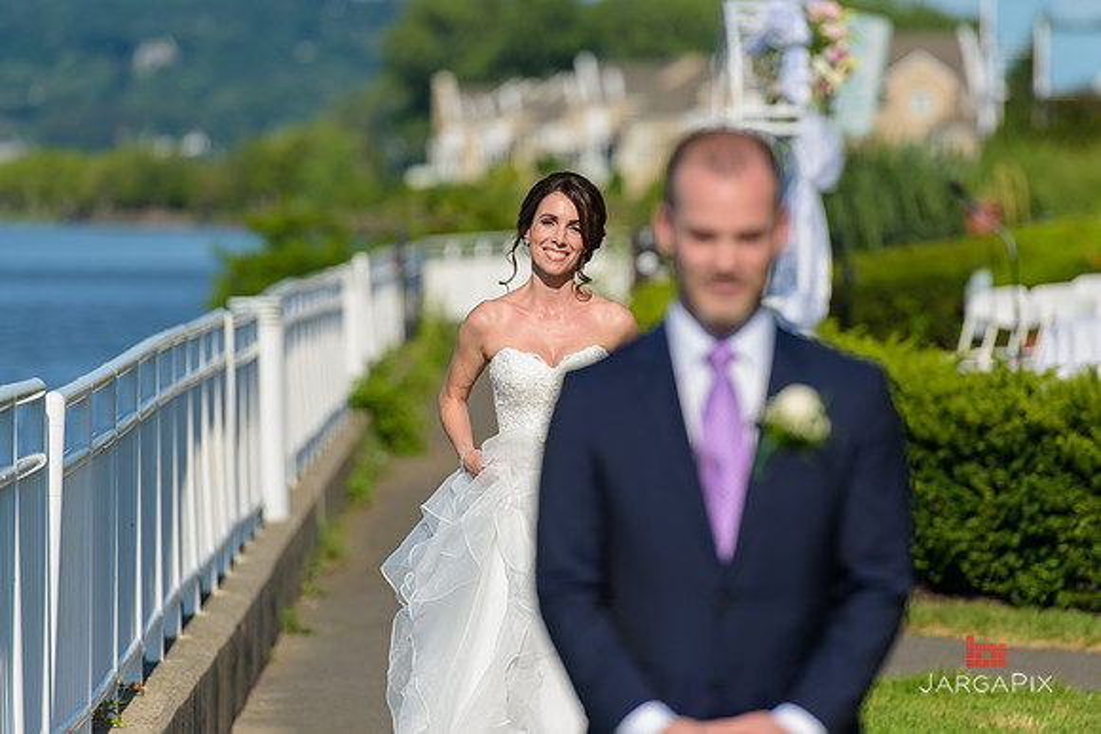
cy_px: 296
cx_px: 550
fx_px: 7304
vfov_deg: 5.8
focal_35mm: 239
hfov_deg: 8.6
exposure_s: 1/2500
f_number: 4
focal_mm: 200
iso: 200
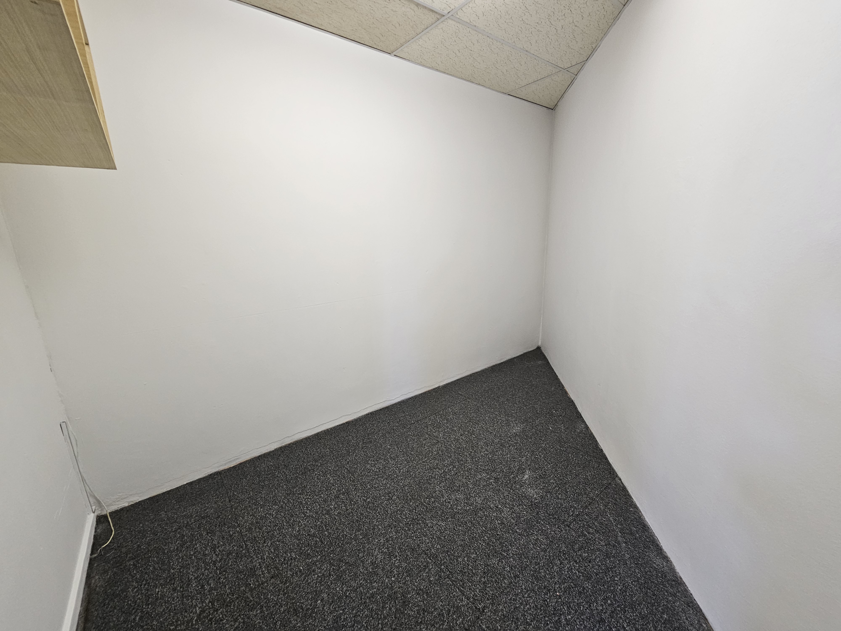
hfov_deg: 106.2
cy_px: 316
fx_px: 316
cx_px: 420
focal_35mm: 13
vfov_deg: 89.9
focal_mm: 2.2
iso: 160
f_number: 2.2
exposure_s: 1/50
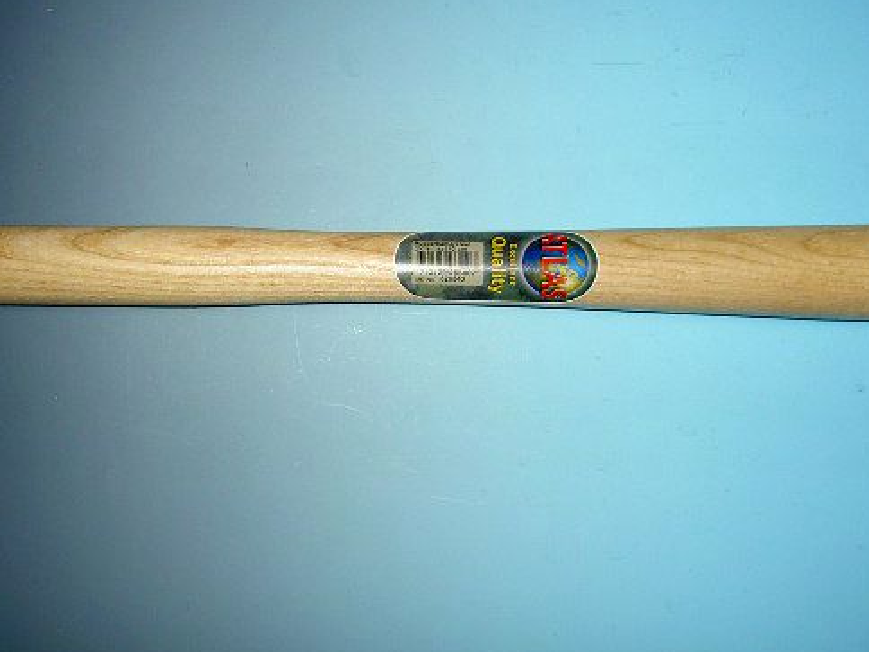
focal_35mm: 45
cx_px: 431
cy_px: 277
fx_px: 1130
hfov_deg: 42.1
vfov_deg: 32.1
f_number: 2.8
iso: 100
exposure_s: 1/60
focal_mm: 5.6
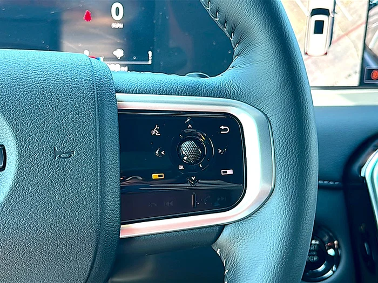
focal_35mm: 46
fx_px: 502
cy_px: 142
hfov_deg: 41.2
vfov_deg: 31.5
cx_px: 189
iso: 100
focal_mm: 6.86
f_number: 1.78
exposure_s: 1/142
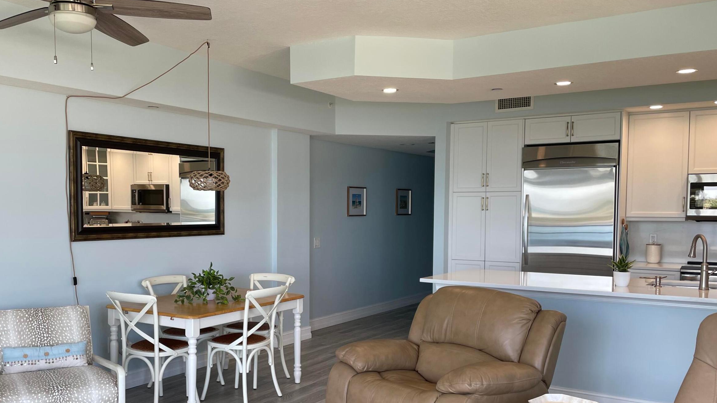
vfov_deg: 33.5
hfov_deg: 56.5
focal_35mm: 35
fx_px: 665
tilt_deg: -3.9
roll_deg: +0.2
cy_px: 254
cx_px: 313
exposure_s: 1/120
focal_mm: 4.2
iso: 50
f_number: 1.6
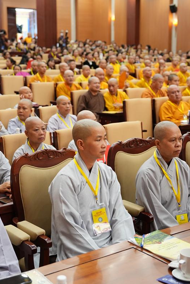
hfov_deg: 23.0
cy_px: 142
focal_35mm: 59
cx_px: 81
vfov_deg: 33.9
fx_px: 467
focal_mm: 39
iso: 1250
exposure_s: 1/125
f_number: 2.8
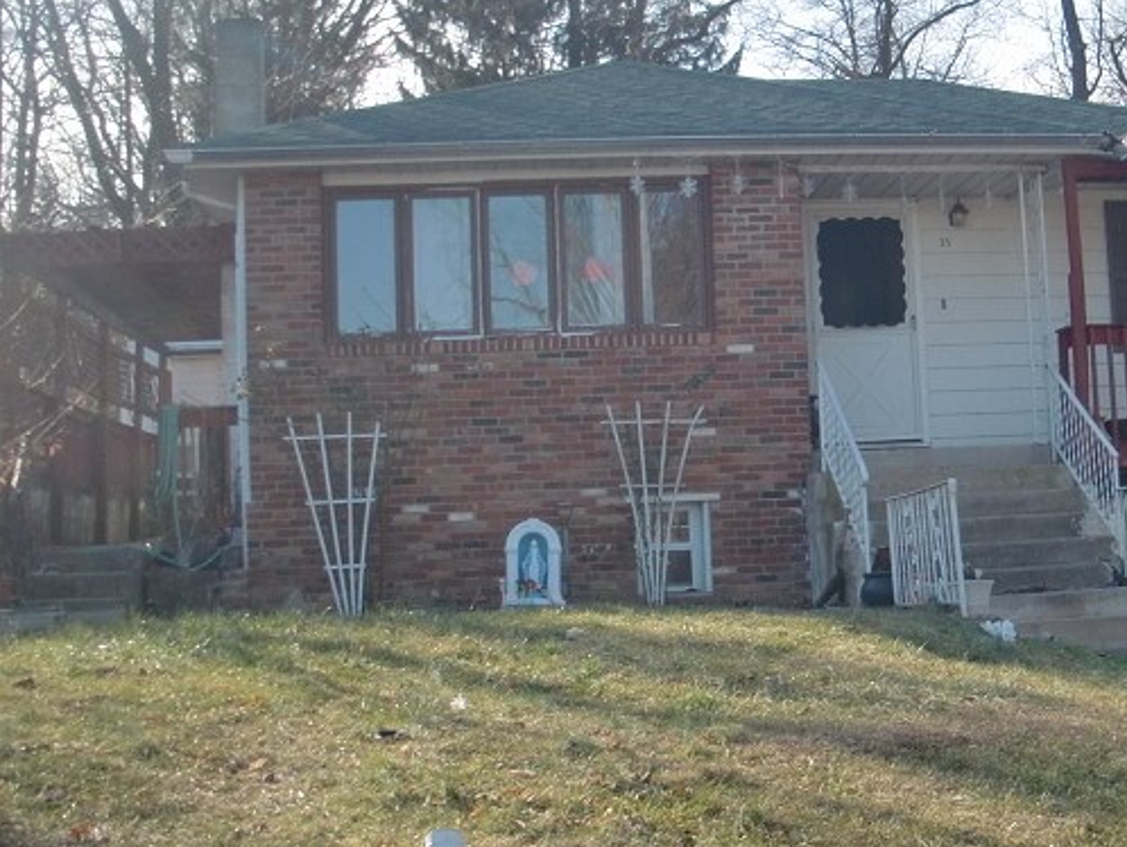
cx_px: 903
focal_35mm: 61
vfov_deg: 24.0
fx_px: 1987
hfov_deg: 30.9
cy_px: 385
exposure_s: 1/200
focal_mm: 6.66
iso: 64
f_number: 3.9
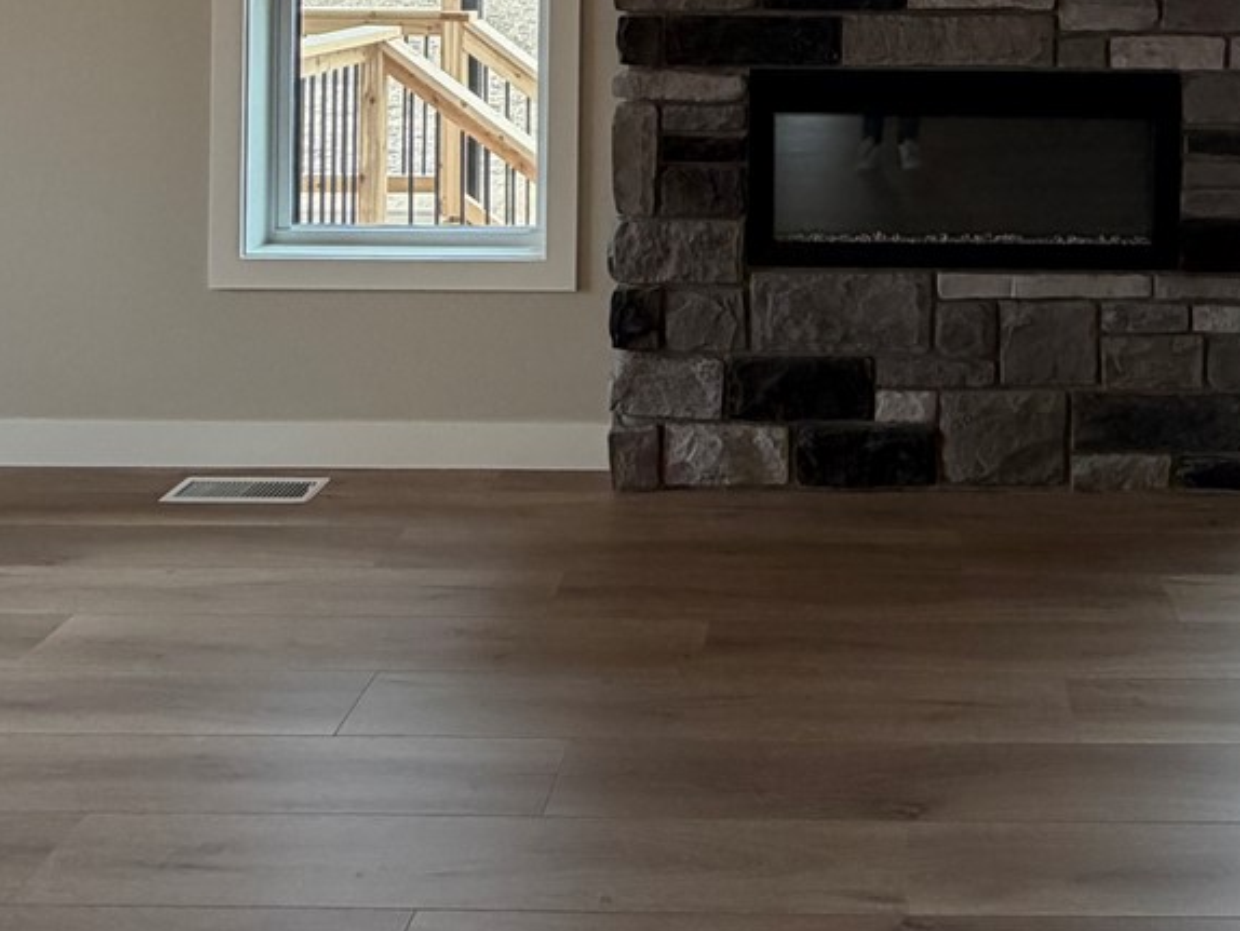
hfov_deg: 46.5
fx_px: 1398
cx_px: 892
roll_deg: -1.0
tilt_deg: +0.1
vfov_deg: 32.5
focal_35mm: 39
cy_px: -89
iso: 160
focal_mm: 2.22
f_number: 2.2
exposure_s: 1/120
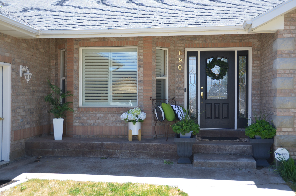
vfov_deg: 31.7
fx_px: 345
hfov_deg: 46.5
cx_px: 148
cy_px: 98
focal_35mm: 42
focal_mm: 28
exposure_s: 1/500
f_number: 4
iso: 200
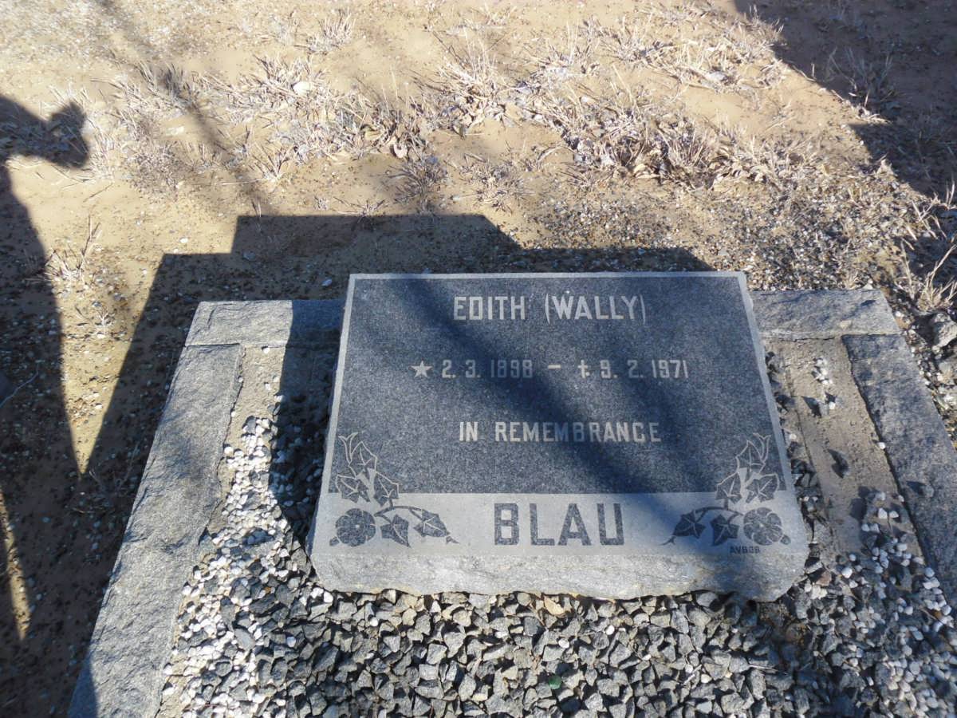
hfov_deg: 65.3
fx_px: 746
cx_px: 478
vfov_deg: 51.4
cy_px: 359
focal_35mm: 27
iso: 80
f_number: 3.5
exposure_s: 1/490
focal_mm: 4.9
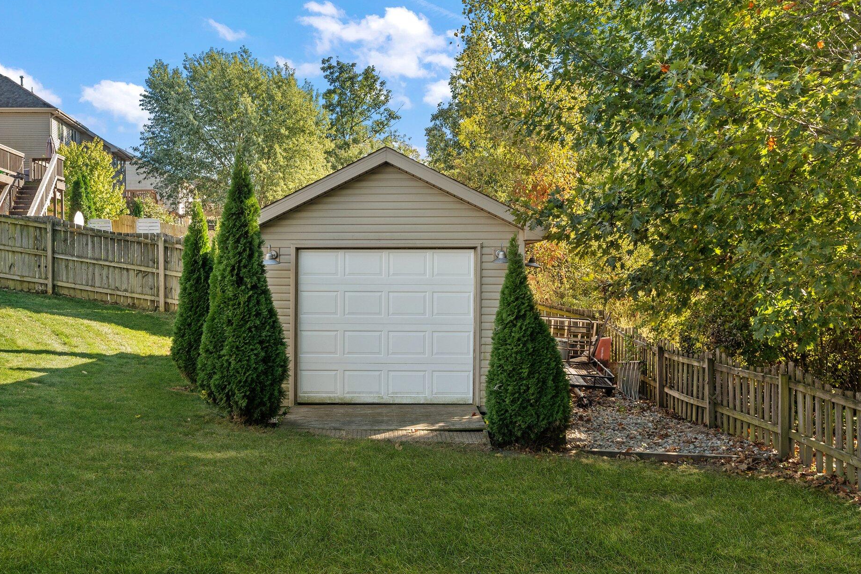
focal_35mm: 40
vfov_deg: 33.4
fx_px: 957
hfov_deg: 48.4
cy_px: 274
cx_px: 393
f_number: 9
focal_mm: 24
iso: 500
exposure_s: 1/60
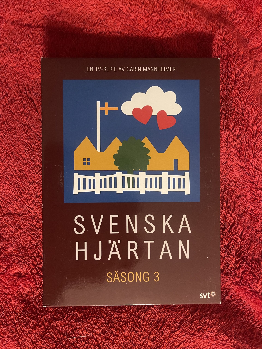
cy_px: 174
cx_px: 131
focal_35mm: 25
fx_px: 252
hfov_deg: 54.9
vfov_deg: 69.4
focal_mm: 5.1
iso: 640
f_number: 1.6
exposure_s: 1/29
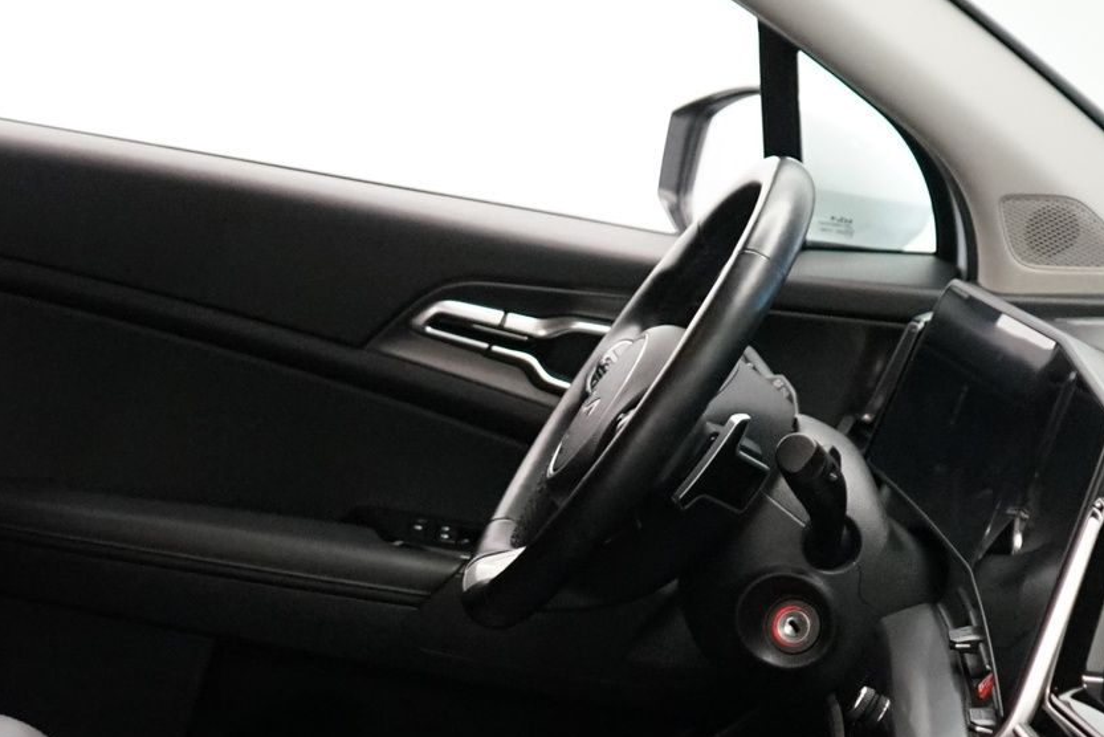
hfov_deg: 24.0
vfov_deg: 15.9
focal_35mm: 84
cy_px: 755
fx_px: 2577
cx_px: 296
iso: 4000
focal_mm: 28
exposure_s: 1/160
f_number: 3.5
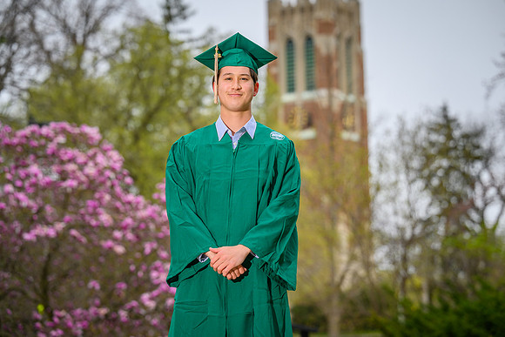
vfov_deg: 11.7
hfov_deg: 17.4
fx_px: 1646
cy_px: 158
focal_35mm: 117
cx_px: 269
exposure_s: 1/200
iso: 100
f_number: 3.5
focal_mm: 110
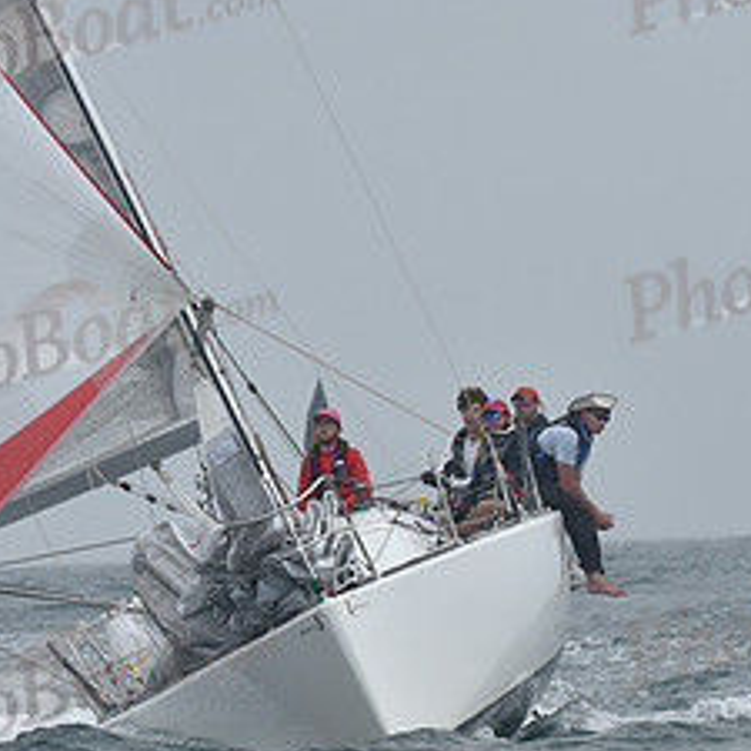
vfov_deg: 4.8
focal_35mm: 362
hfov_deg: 4.8
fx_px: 8885
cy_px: 476
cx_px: 454
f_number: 9
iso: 250
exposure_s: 1/800
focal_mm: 165
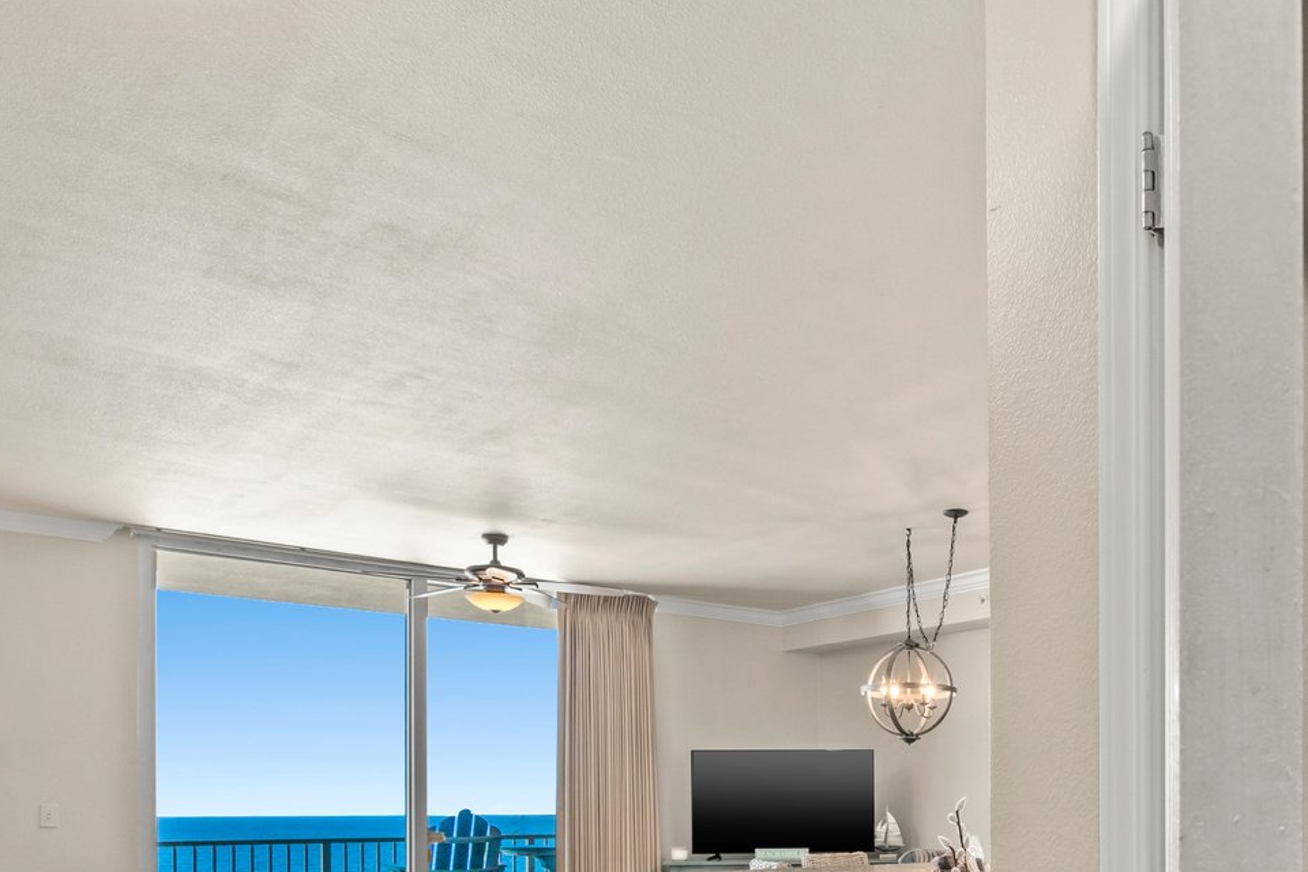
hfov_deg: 54.5
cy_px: 813
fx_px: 1163
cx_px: 1053
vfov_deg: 37.9
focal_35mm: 32
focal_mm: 10
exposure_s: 1/5
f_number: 8
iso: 800
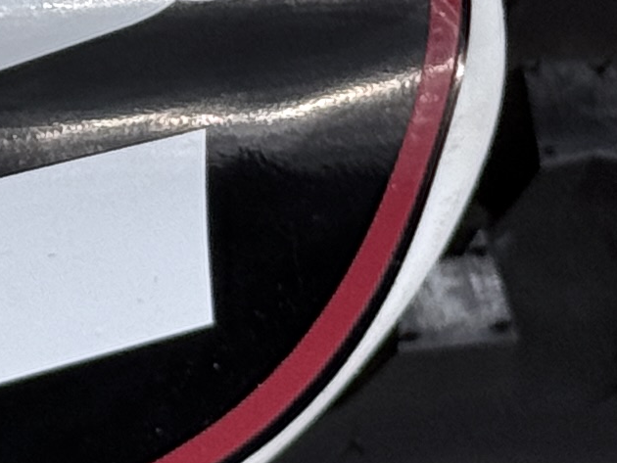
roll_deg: -5.8
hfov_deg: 6.2
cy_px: -501
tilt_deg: -27.2
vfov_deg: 4.8
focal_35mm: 307
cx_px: -797
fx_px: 5474
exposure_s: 1/131
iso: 50
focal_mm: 6.76
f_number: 1.78
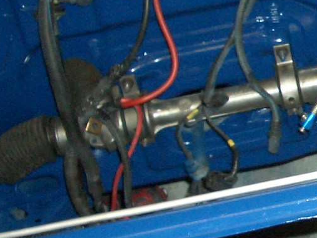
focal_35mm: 110
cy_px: 107
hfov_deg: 16.4
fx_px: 1008
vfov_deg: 13.5
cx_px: 465
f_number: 2.6
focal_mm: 5.8
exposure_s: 1/60
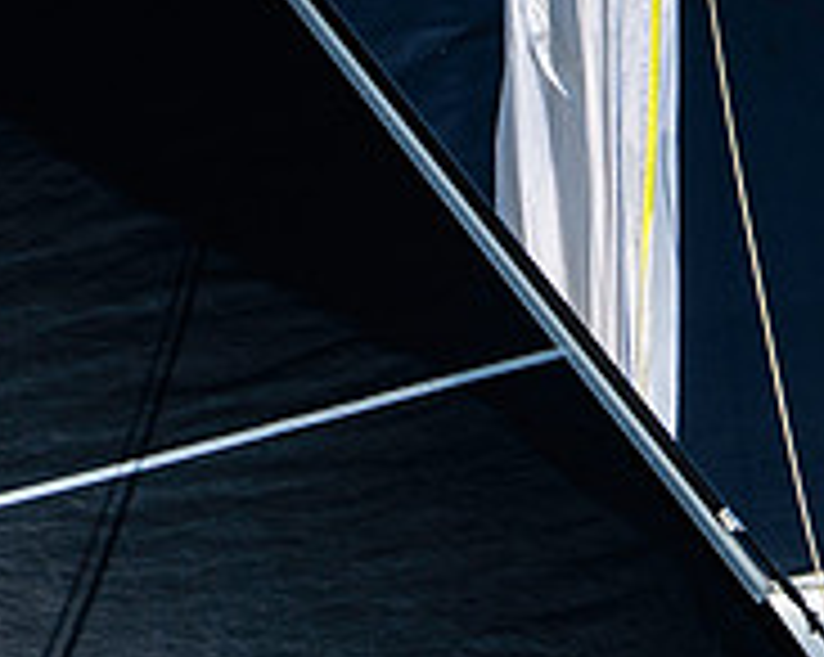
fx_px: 39124
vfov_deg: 1.0
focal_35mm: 1606
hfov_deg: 1.2
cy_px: 853
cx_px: 729
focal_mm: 360
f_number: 5.6
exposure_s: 1/4000
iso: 400
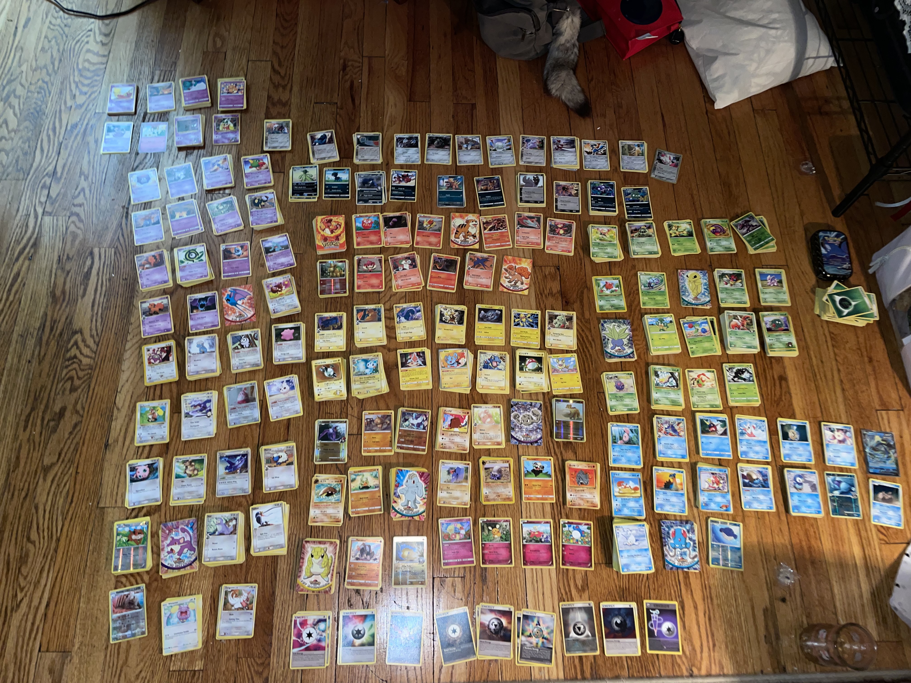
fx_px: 684
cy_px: 342
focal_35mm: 26
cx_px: 456
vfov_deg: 53.1
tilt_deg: -67.4
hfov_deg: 67.3
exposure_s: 1/5
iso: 64
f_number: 1.6
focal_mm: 4.2
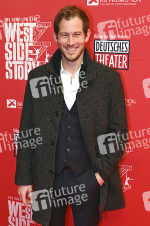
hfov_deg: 28.0
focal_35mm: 48
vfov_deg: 41.1
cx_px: 75
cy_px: 113
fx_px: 300
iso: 1250
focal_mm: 48
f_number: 2.8
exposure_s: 1/125
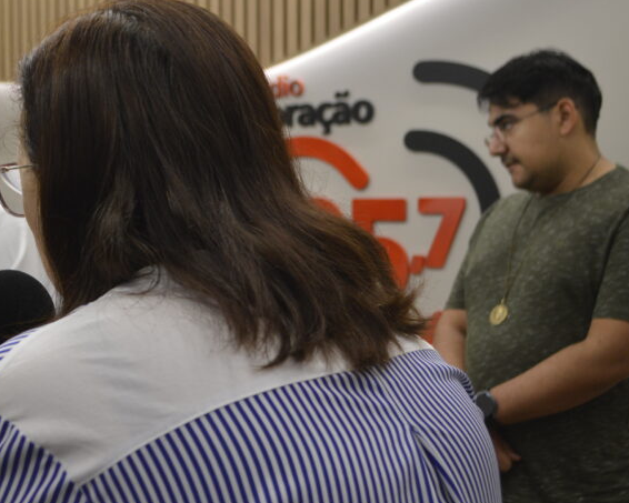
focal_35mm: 56
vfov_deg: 27.1
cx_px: 183
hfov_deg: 33.1
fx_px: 1043
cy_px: 294
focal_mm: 22
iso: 500
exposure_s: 1/60
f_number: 4
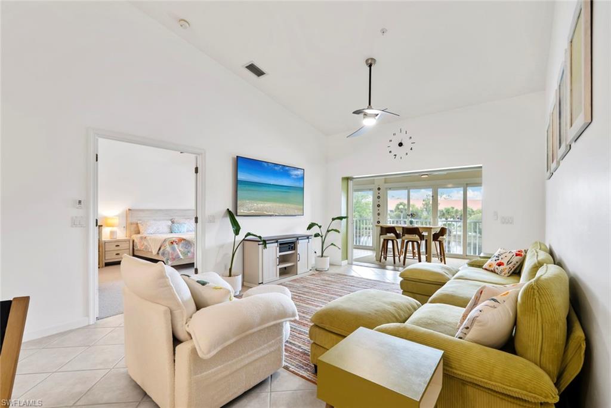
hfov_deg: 95.0
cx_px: 306
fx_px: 280
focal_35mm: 16
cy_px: 204
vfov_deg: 72.1
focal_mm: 16.5
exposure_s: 1/1.67
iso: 100
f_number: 9
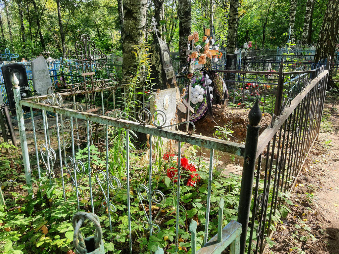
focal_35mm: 26
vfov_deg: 53.1
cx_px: 170
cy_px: 127
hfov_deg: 67.3
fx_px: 255
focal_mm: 4.32
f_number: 1.7
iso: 50
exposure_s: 1/604
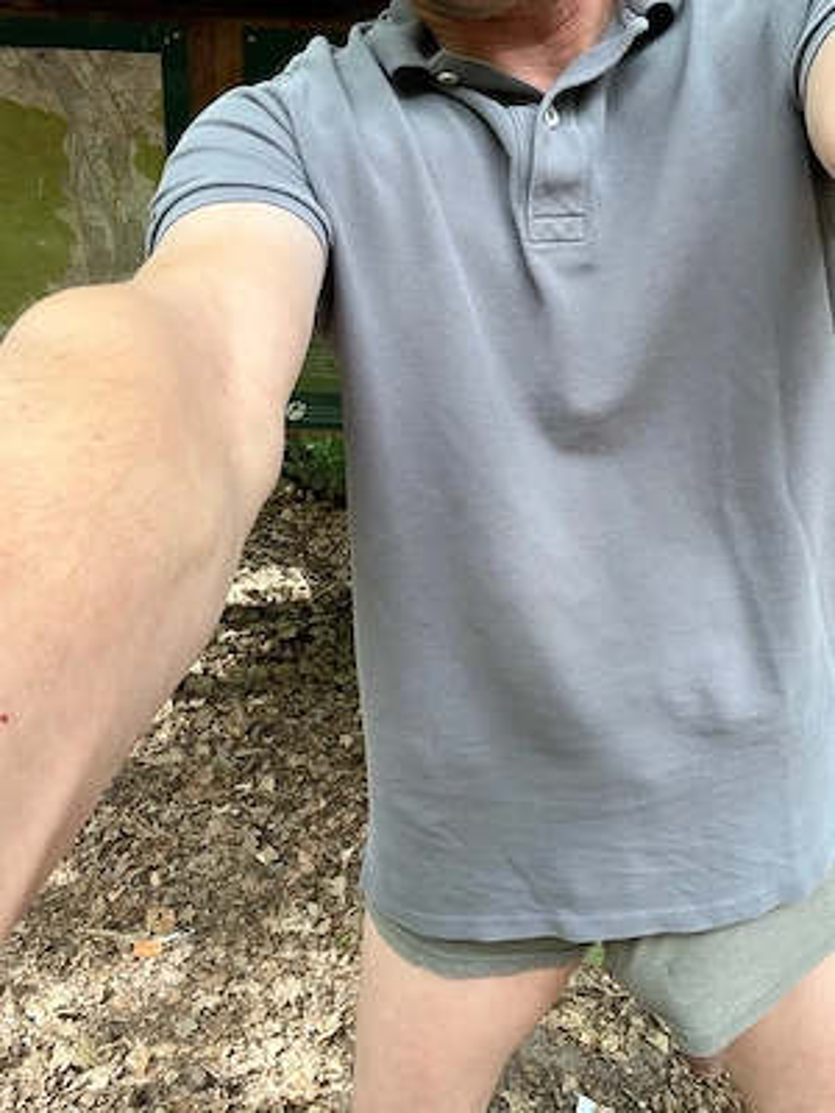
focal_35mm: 30
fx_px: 965
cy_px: 556
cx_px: 418
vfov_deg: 60.0
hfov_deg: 46.8
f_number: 2.2
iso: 100
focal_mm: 2.71
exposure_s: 1/121
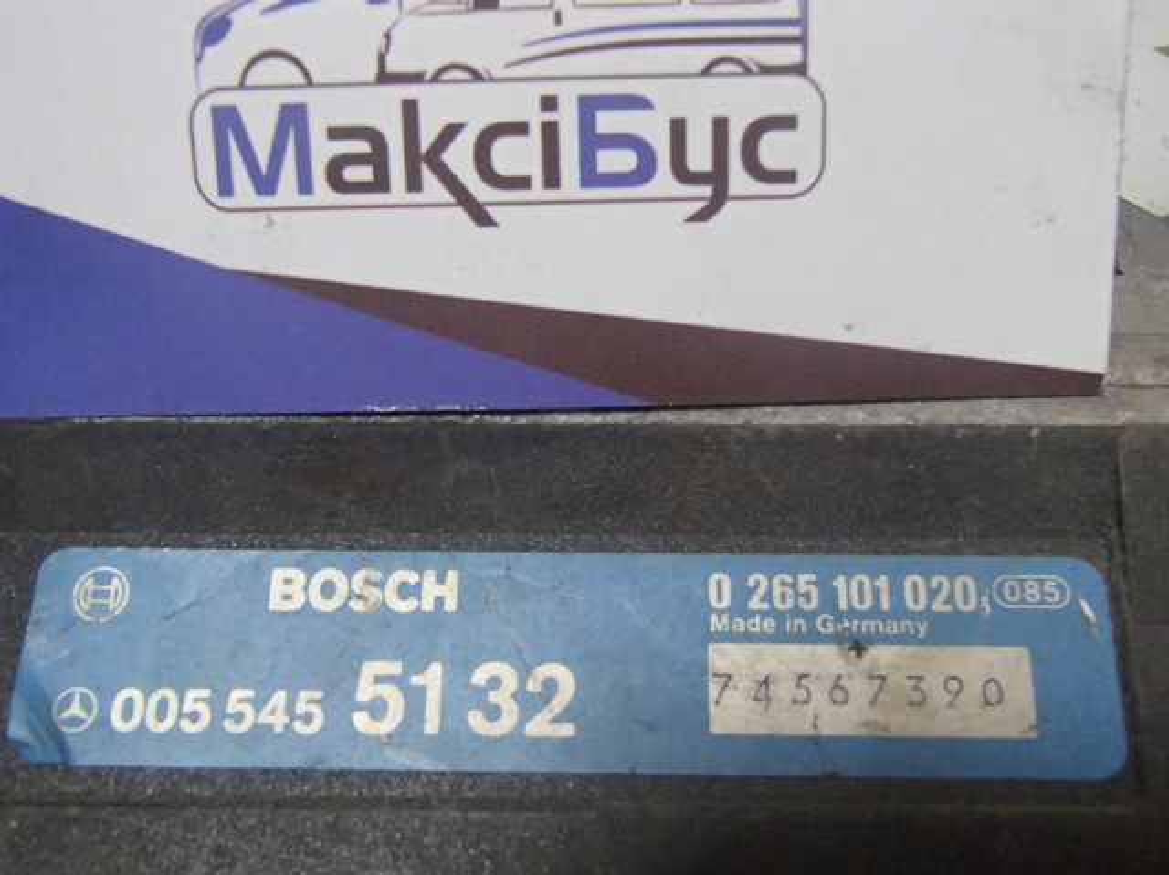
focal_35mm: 37
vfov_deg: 38.6
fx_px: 1249
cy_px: 438
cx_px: 584
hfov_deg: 50.2
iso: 800
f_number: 4.7
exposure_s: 1/50
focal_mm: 6.64
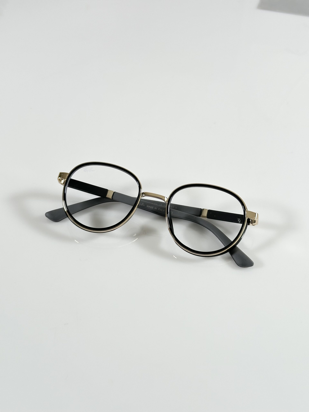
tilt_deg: -49.4
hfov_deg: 30.3
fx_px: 571
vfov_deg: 39.7
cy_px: 206
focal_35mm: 48
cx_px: 154
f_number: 1.78
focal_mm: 6.86
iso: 64
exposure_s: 1/100
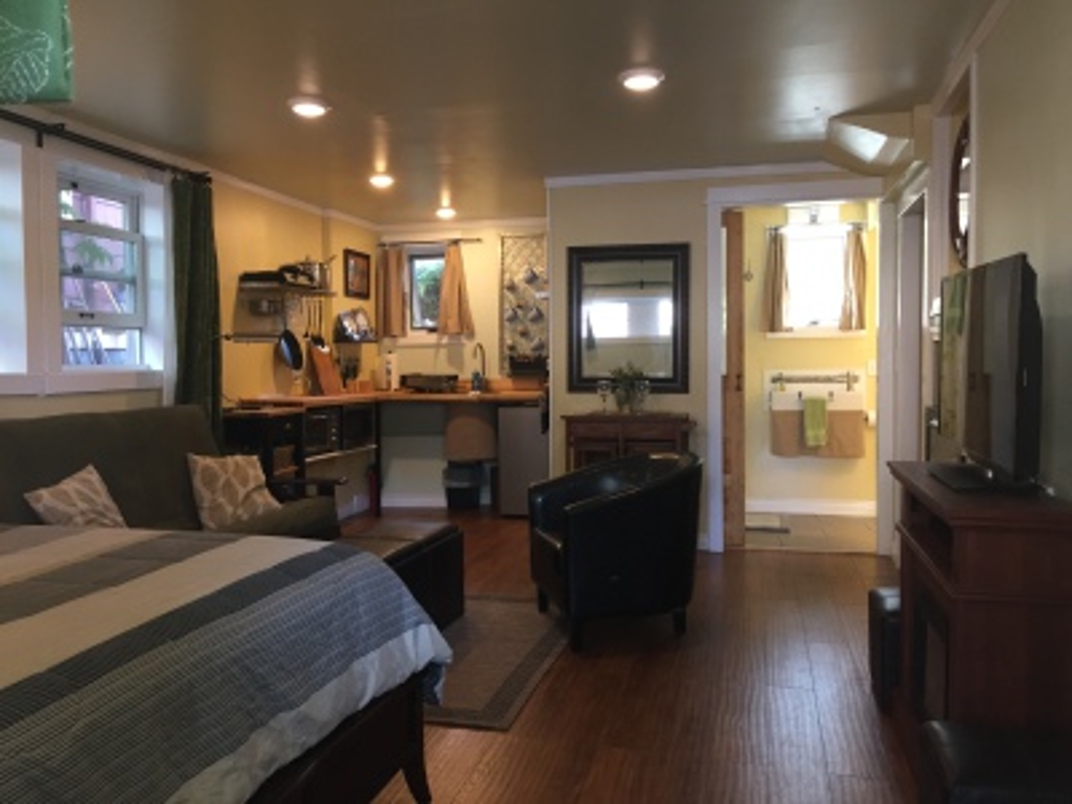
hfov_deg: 61.7
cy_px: 402
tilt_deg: -1.3
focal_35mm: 29
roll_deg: +0.2
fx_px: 898
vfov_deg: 48.2
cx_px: 536
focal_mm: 4.15
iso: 125
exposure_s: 1/30
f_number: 2.2
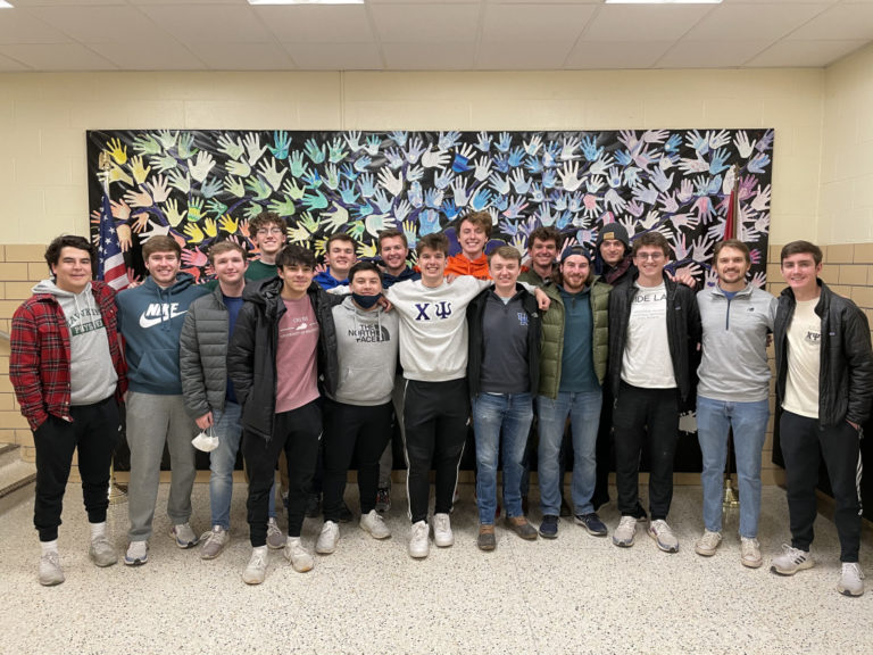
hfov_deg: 67.3
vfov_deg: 53.1
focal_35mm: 26
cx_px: 436
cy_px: 328
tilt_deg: -5.6
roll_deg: +0.0
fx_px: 656
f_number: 1.6
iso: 125
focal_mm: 4.2
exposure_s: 1/60
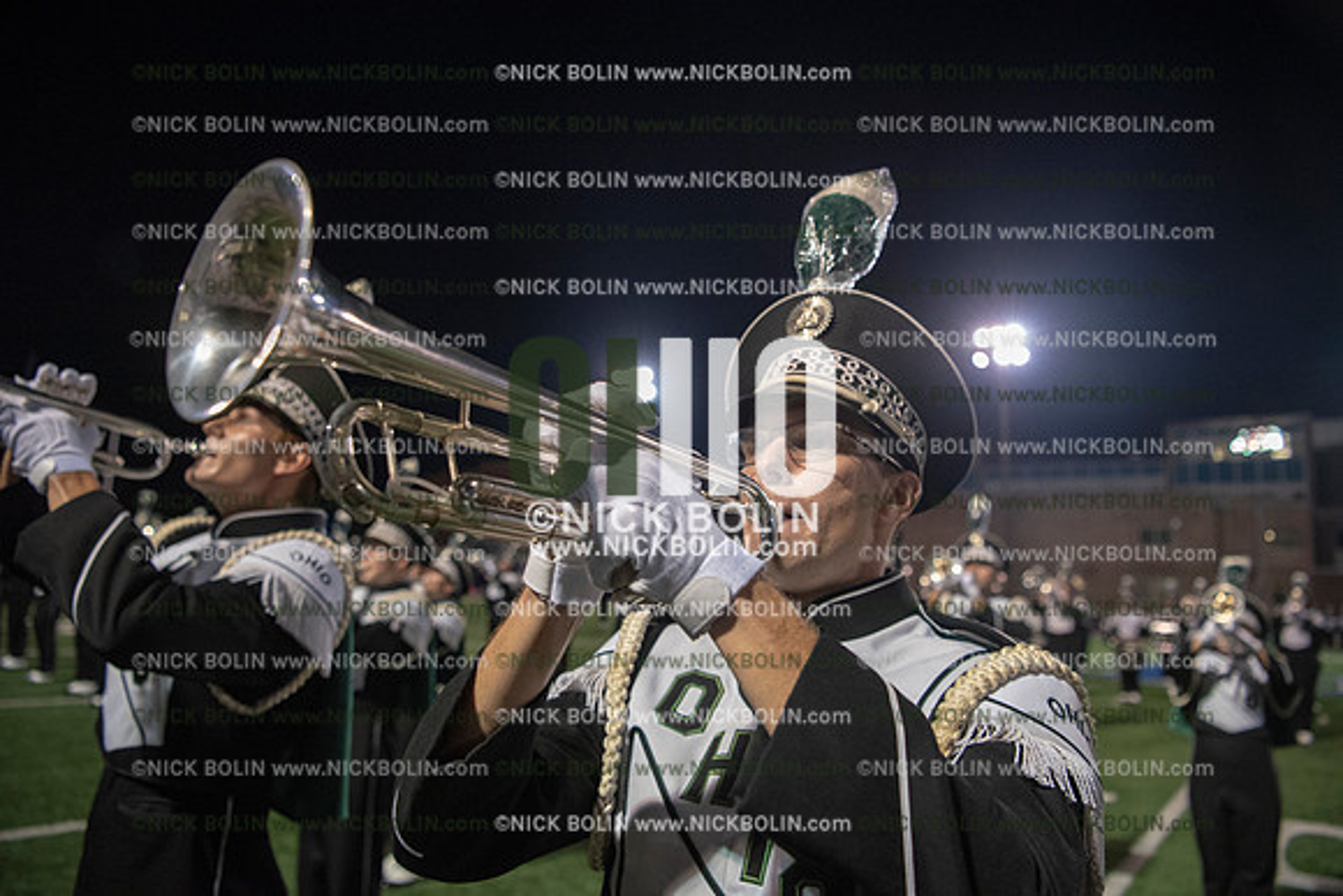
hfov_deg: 73.7
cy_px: 448
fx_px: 896
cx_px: 672
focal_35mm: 24
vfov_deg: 53.2
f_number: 3.2
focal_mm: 24
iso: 3200
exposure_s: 1/500
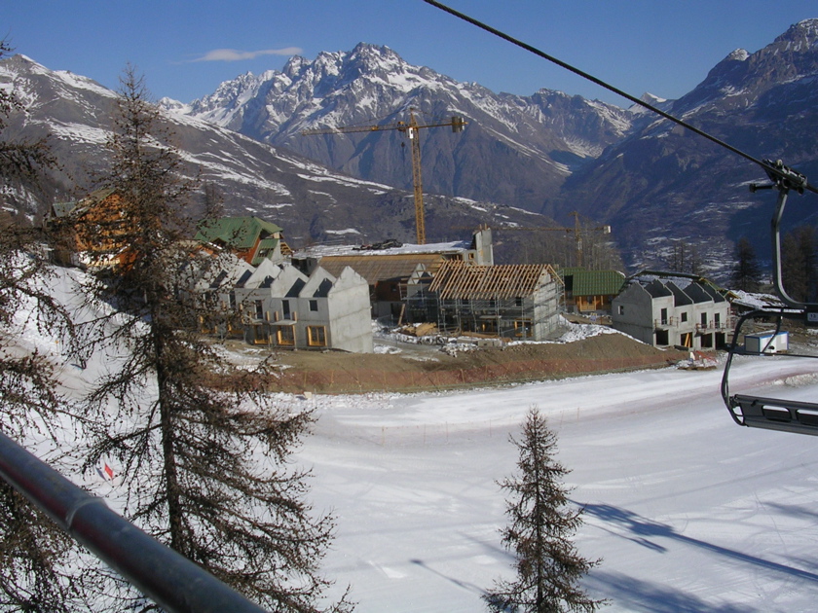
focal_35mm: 38
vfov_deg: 37.7
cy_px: 306
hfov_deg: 49.0
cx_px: 409
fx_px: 898
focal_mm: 5.8
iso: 50
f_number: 5.6
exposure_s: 1/722
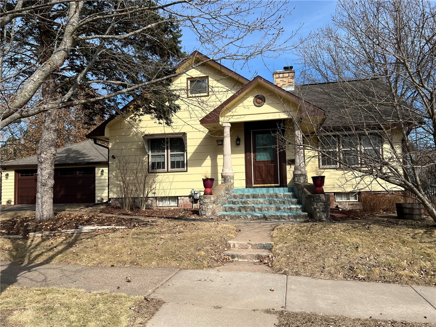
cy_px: 164
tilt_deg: +4.2
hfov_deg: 67.3
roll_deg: +1.1
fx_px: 327
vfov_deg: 53.1
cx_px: 218
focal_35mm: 26
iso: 50
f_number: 1.5
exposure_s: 1/3571
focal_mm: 5.7
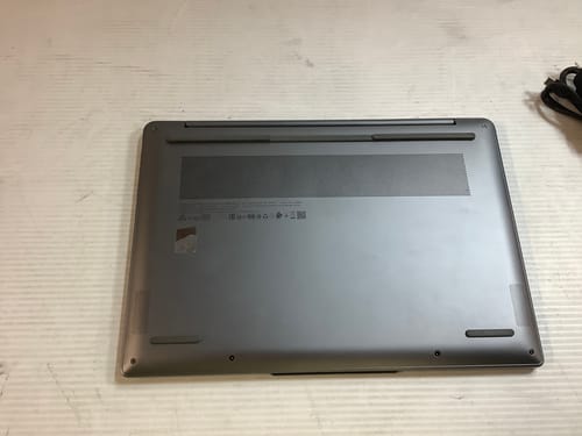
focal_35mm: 31
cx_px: 291
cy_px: 218
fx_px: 521
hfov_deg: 58.4
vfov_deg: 45.4
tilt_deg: -62.3
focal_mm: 3.3
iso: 125
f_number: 2.4
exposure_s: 1/50
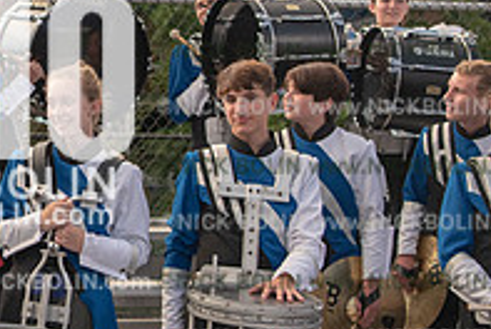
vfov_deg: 13.7
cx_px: -42
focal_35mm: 100
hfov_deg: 19.6
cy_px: 108
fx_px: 1366
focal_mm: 34
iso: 800
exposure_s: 1/250
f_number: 3.2
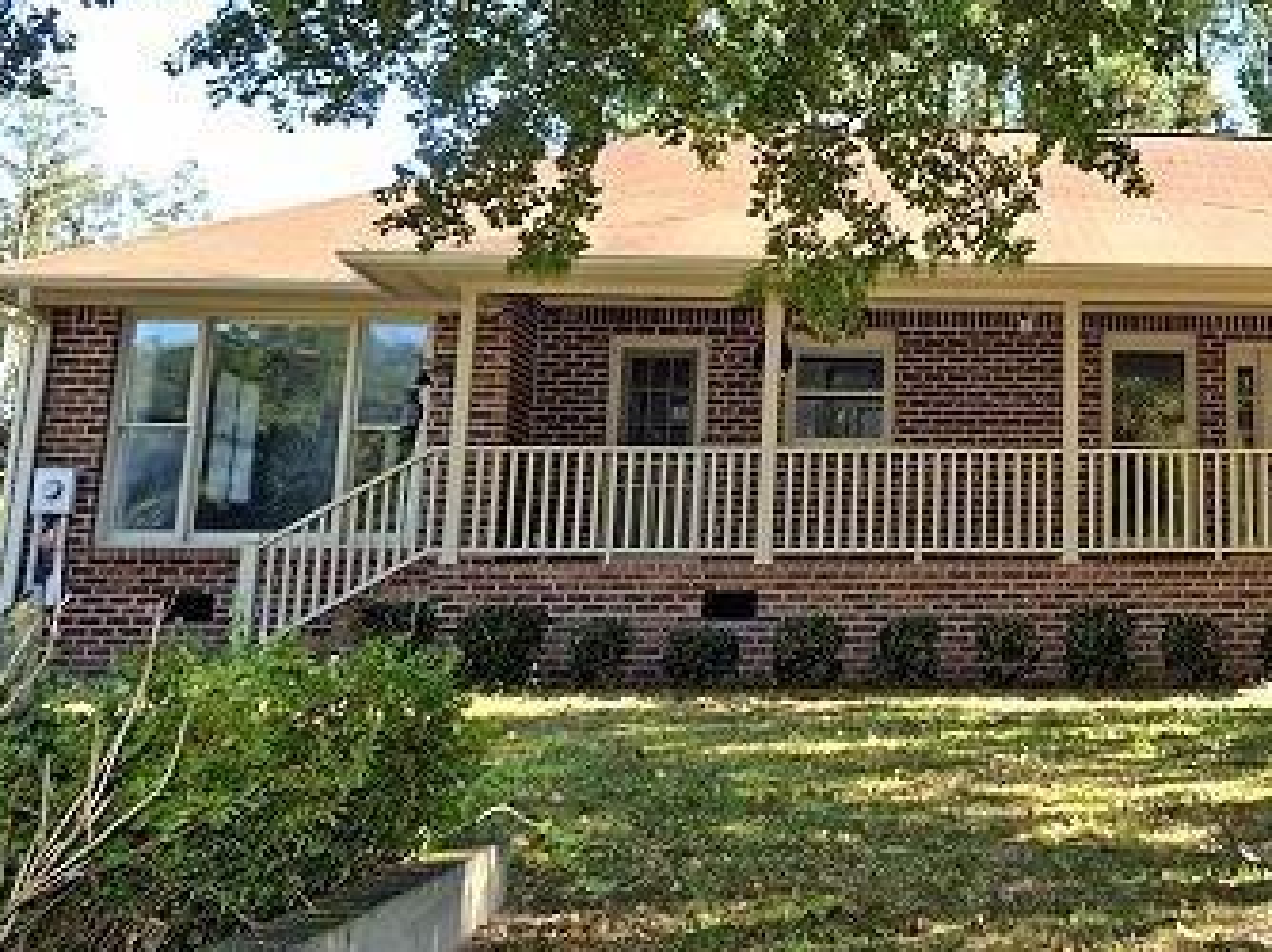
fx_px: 2056
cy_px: 55
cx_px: 1211
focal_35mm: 56
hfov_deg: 32.2
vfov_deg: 25.1
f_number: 3.5
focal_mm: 4.8
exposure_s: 1/125
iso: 100
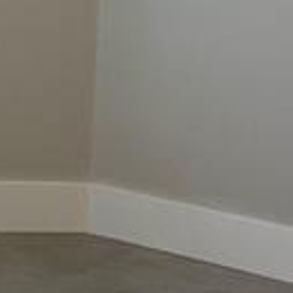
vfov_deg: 8.3
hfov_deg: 8.1
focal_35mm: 210
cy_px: -38
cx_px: -186
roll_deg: -1.8
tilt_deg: -6.8
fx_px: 2011
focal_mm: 4.2
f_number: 1.6
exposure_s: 1/162
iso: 32
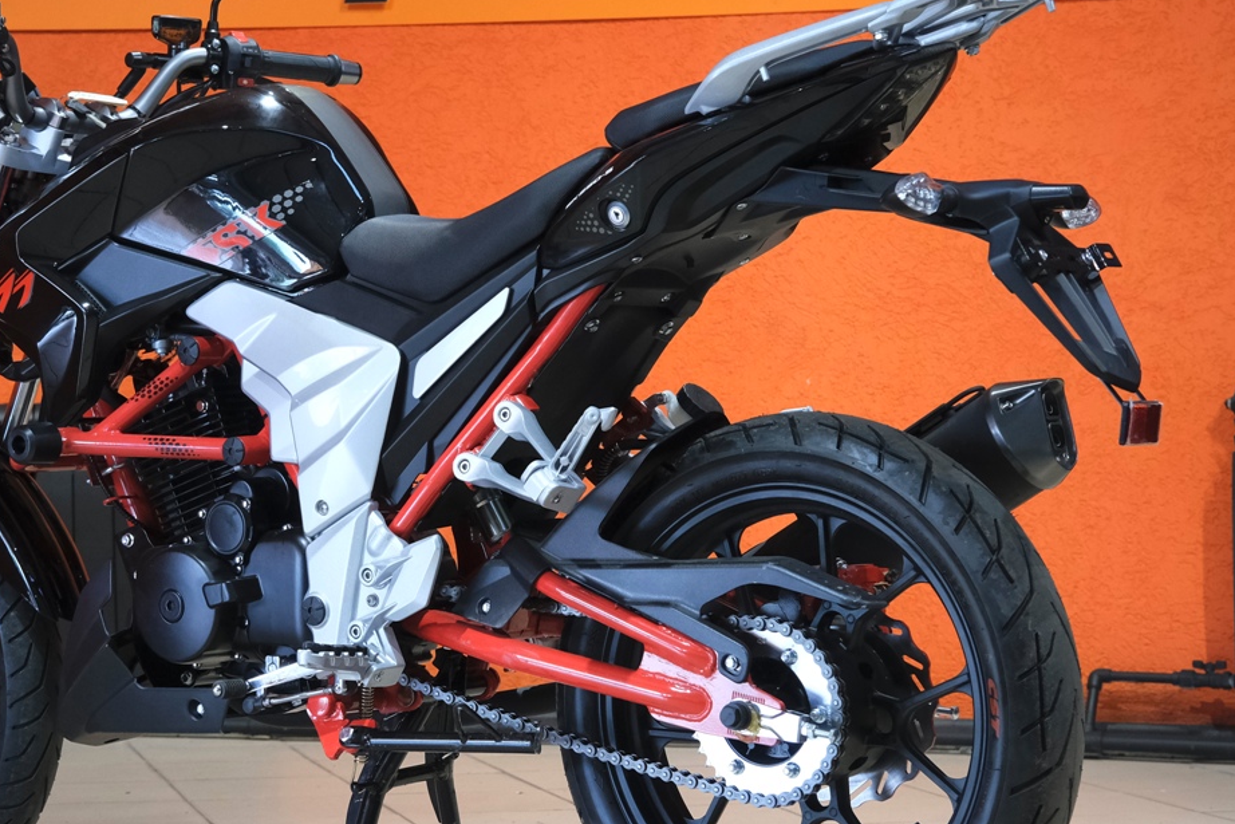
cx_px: 435
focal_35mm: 85
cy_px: 330
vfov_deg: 16.1
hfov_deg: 23.8
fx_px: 2916
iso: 1600
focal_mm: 32.5
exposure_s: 1/100
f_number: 4
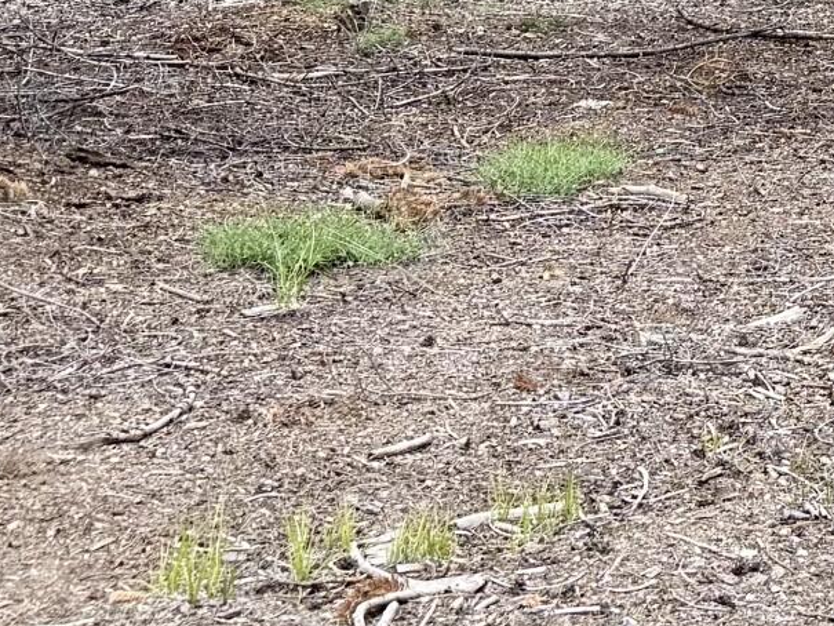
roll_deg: -2.3
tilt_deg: +3.2
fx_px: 2868
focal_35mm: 119
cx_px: 1465
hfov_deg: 14.7
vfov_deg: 11.2
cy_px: -659
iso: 100
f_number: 1.78
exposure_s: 1/1091
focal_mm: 6.76
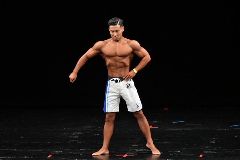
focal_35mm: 300
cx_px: 120
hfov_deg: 6.9
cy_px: 80
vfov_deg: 4.6
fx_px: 1999
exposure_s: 1/400
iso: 3200
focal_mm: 200
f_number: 5.6
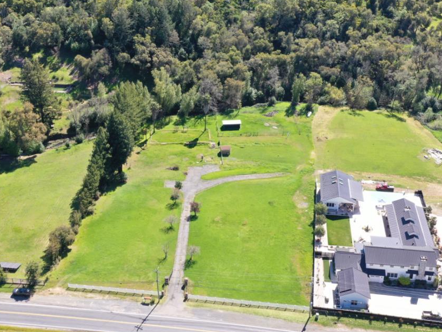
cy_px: 88
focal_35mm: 48
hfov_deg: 39.6
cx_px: 193
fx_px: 613
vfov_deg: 29.8
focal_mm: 10.26
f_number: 6.3
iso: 100
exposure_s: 1/120
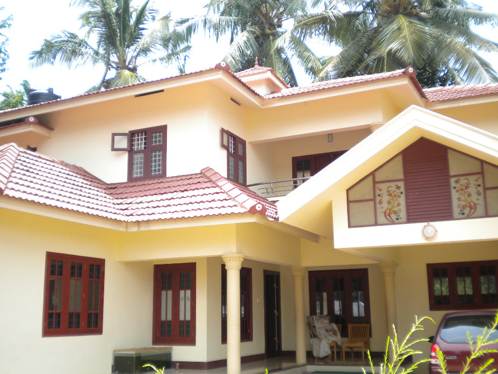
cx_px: 249
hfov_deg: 45.8
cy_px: 187
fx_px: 590
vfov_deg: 35.1
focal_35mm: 41
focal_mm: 7.4
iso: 80
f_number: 3.5
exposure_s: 1/214
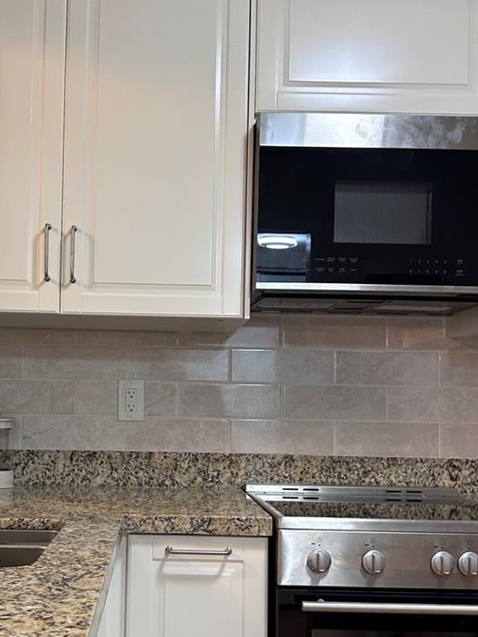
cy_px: 375
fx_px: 828
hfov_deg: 31.8
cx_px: 145
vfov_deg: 41.9
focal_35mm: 45
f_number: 1.5
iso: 100
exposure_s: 1/60
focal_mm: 5.7
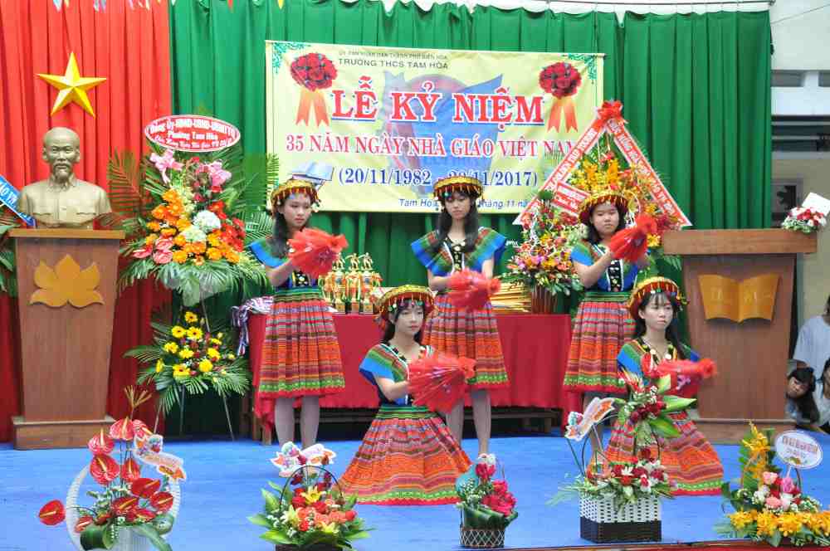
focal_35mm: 72
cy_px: 276
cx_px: 415
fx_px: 1658
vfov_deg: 18.9
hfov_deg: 28.1
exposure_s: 1/30
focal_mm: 48
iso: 200
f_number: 8
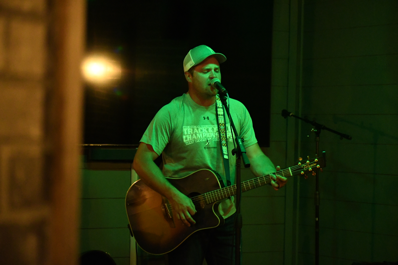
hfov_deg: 17.1
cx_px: 199
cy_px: 132
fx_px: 1327
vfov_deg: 11.4
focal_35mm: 120
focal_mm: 80
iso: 10000
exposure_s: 1/100
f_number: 4.8
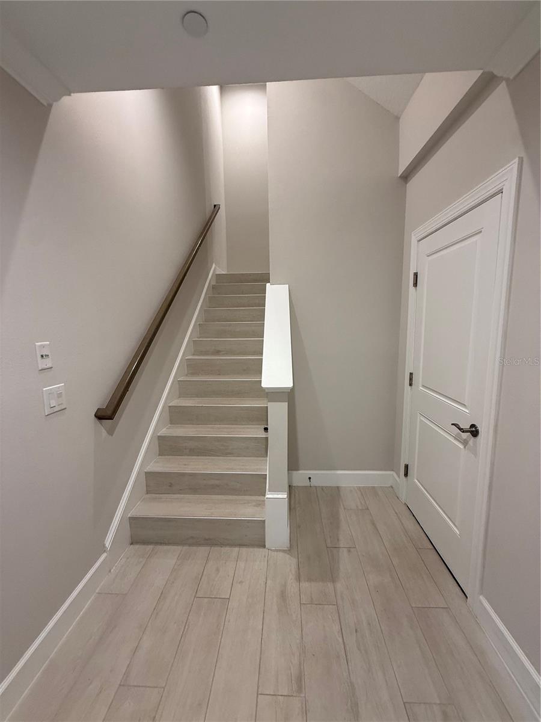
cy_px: 361
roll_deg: +0.5
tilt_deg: -4.4
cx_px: 270
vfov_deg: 102.1
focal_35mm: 14
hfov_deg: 85.7
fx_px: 292
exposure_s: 1/60
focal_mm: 2.22
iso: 200
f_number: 2.2
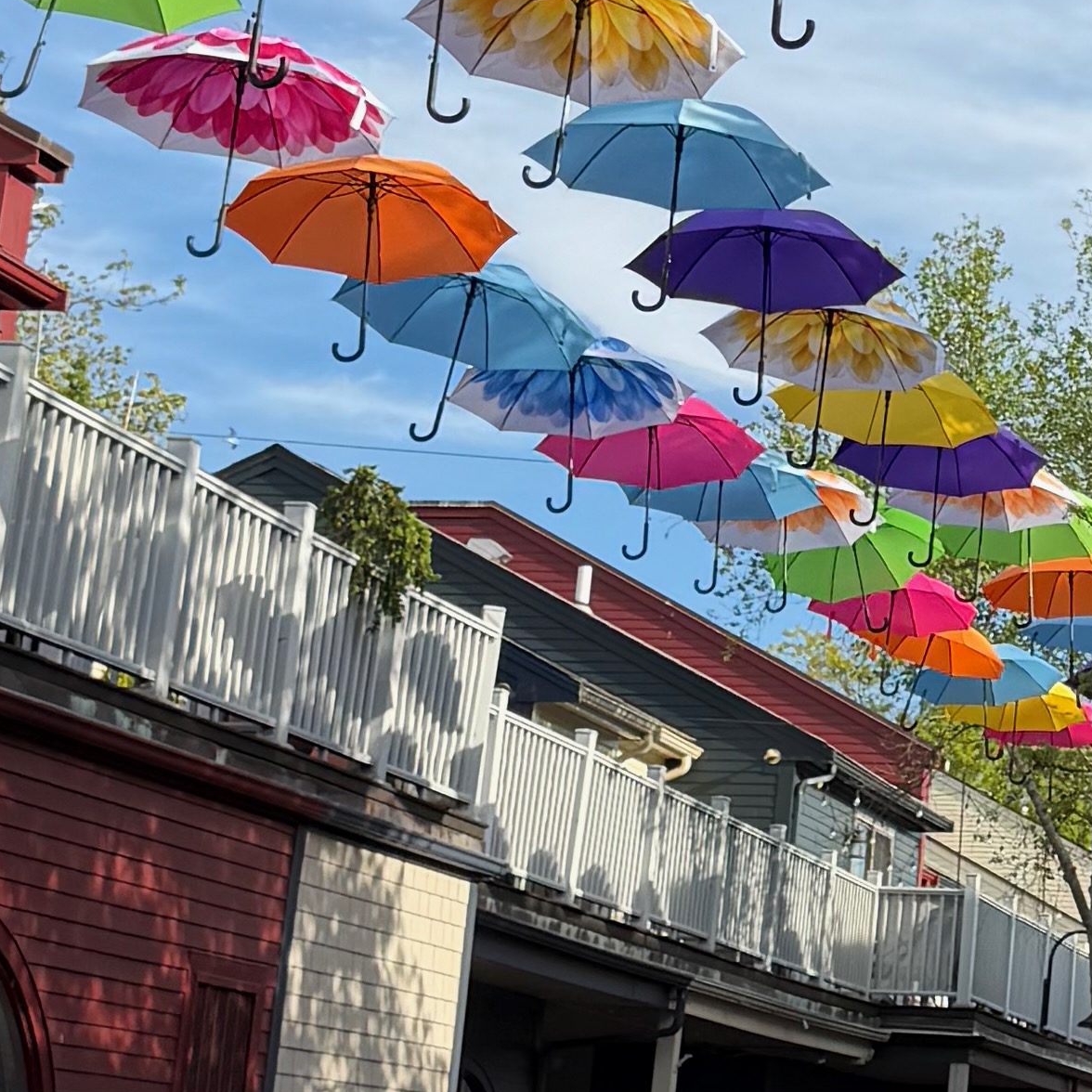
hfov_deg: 16.1
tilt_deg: +14.4
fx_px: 3676
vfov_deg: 16.8
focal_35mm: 103
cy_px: 338
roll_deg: -2.1
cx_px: 1363
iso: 80
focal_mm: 6.76
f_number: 1.78
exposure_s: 1/2299
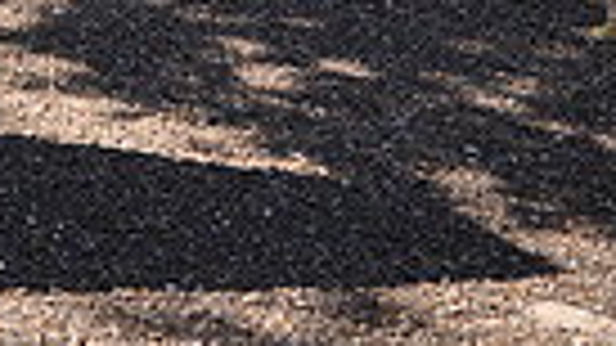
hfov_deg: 10.0
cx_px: -634
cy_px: -465
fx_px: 3250
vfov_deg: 5.9
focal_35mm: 199
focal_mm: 30
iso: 200
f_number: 6.3
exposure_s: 1/160
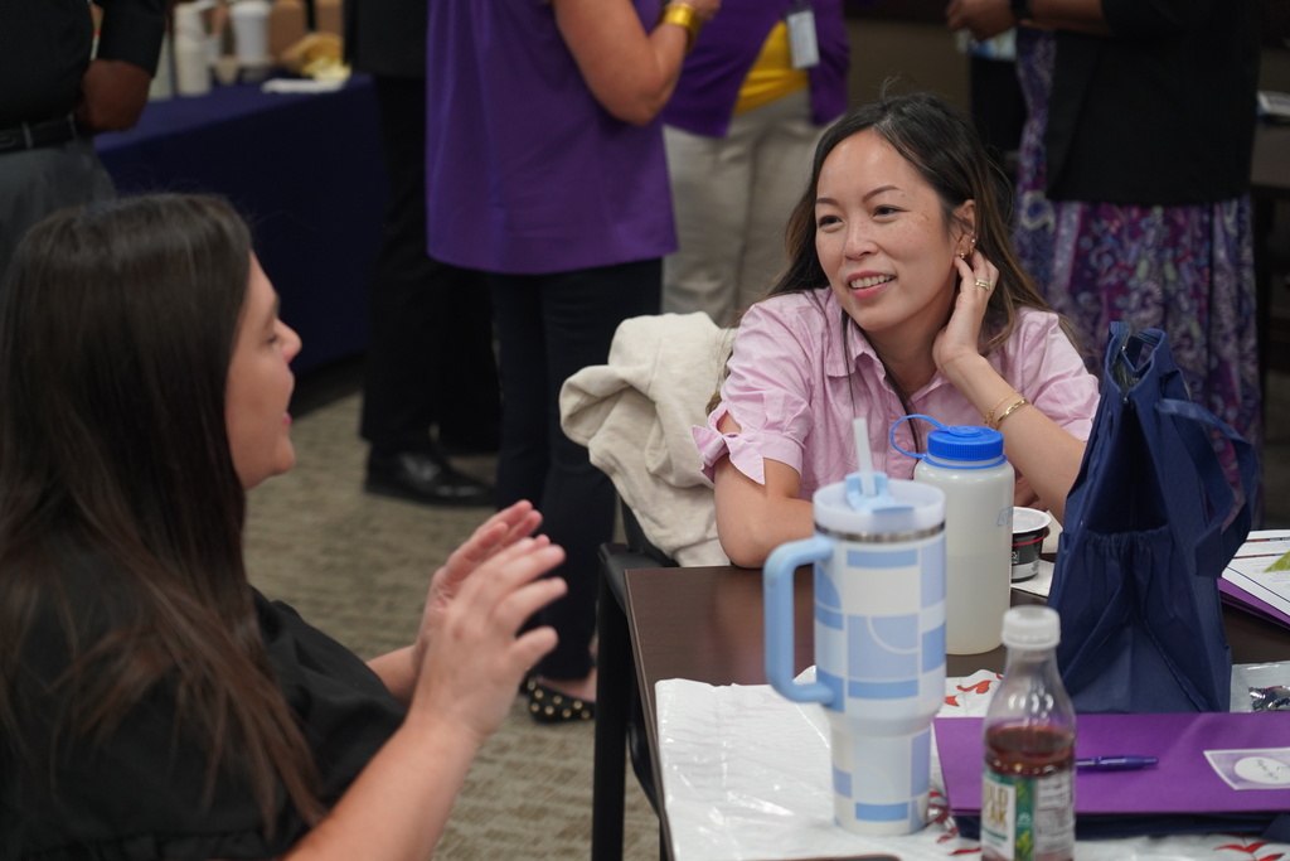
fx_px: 2867
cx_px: 645
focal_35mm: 80
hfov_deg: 25.4
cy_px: 430
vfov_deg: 17.1
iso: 1600
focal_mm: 80
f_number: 4
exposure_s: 1/160
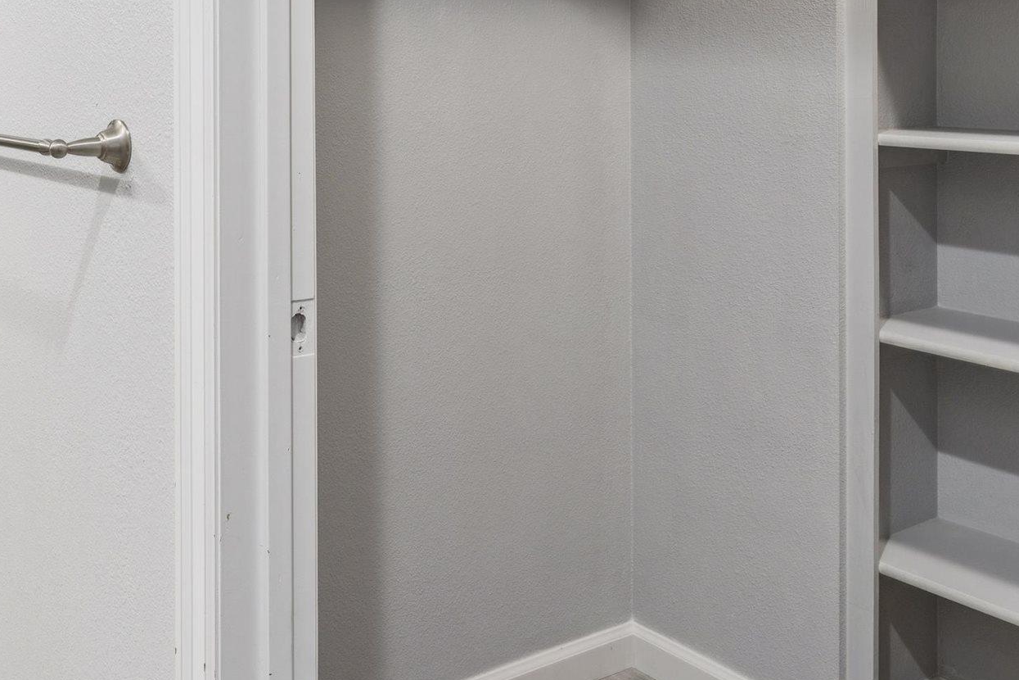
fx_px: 1110
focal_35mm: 39
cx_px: 147
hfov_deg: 45.7
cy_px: 61
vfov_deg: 32.3
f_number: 13
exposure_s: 1/3.33
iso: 400
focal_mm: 15.9
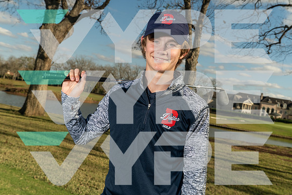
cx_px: 146
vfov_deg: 32.6
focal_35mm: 41
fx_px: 333
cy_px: 98
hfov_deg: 47.4
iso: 500
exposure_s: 1/200
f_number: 8
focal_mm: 41
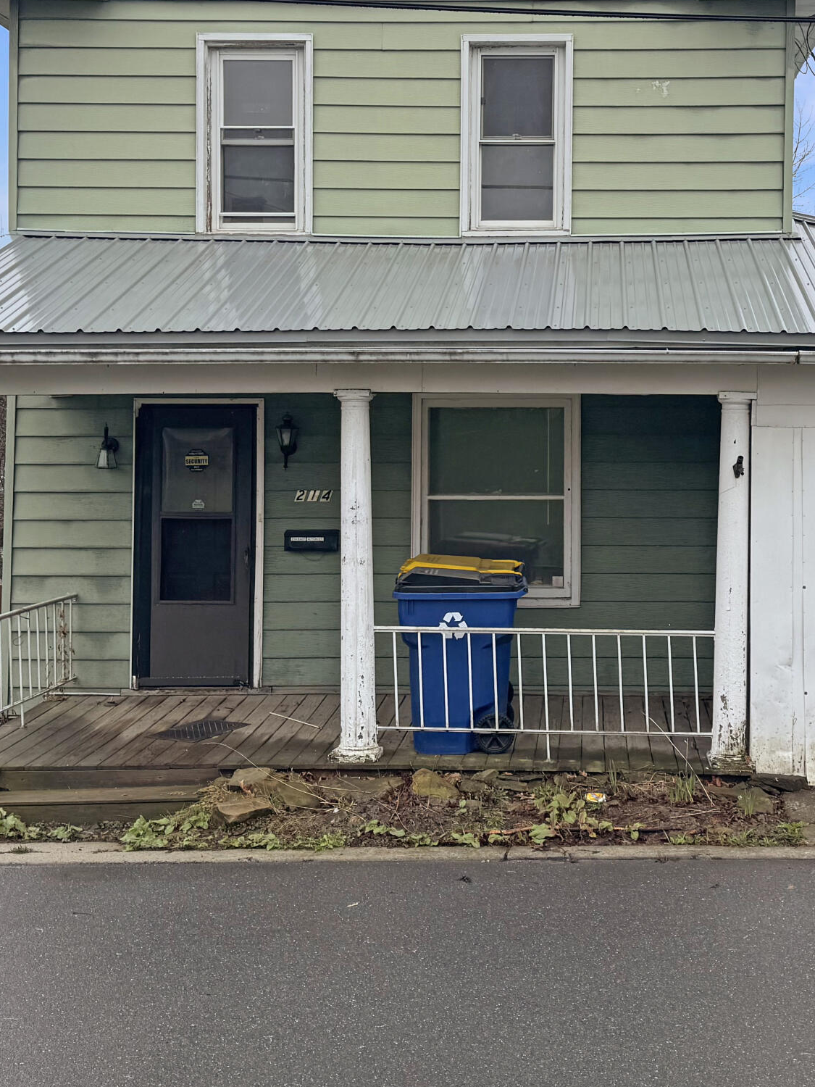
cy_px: 341
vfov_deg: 39.1
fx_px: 1507
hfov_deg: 29.9
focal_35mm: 48
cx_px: 586
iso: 80
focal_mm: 6.76
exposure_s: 1/1678
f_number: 1.78
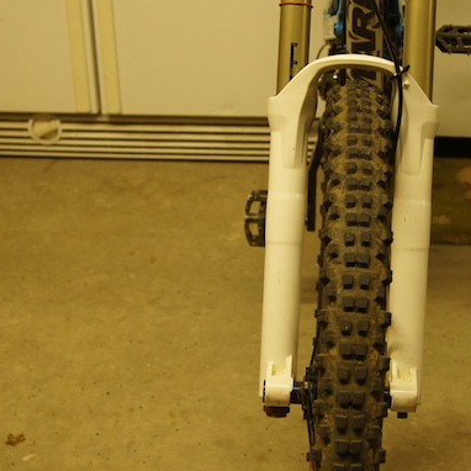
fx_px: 1262
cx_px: 366
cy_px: 203
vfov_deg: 21.1
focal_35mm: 82
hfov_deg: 20.9
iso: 200
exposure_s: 1/25
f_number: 4
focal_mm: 24
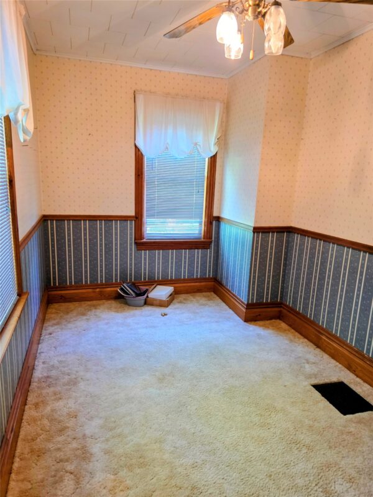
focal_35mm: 23
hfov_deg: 58.9
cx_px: 186
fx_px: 330
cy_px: 248
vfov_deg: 73.9
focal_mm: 6.3
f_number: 1.7
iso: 320
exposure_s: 1/120
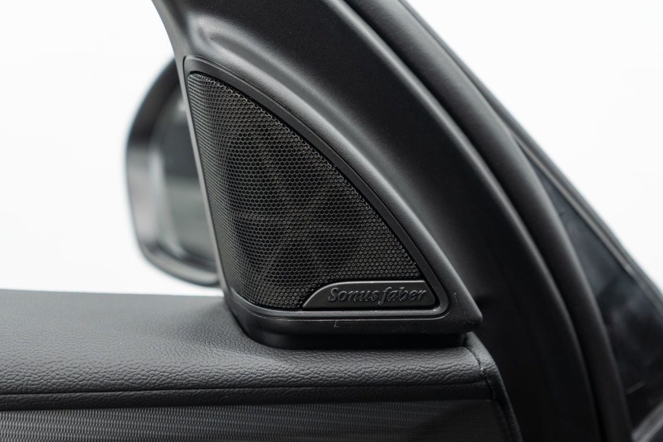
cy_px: 221
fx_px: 774
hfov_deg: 46.4
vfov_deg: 31.9
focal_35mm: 42
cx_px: 332
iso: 500
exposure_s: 1/40
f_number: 3.2
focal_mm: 28
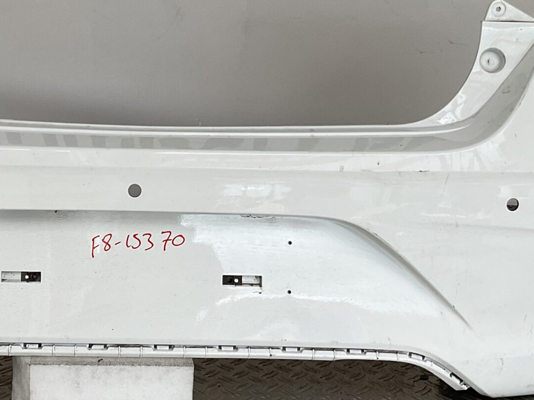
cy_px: 132
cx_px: 154
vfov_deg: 21.2
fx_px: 1064
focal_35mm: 69
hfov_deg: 27.9
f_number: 1.8
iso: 32
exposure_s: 1/100
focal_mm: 3
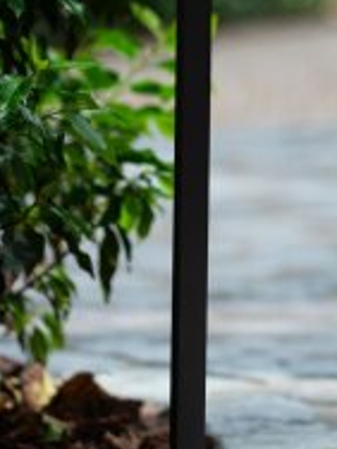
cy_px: -72
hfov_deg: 4.0
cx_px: 301
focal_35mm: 369
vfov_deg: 5.4
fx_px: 4790
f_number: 3.2
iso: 200
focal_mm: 120
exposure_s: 1/1000
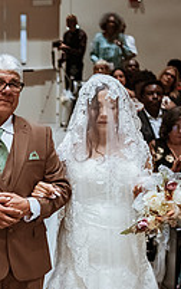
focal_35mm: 103
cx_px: -115
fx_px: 811
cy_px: 232
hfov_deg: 12.0
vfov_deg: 20.0
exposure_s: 1/500
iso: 1250
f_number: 1.8
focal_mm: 35
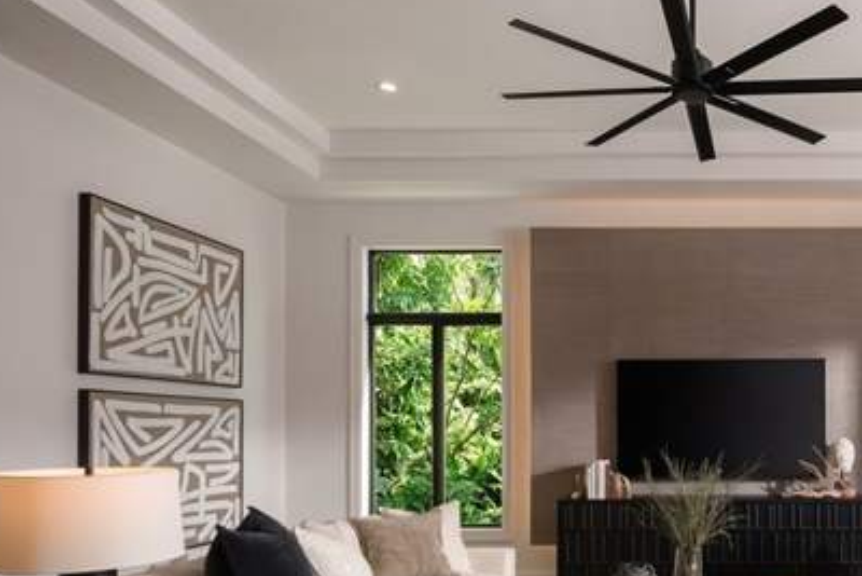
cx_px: 726
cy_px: 445
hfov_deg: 53.5
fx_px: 766
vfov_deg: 39.8
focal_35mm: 32
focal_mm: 16
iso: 125
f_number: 8
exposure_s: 1/50
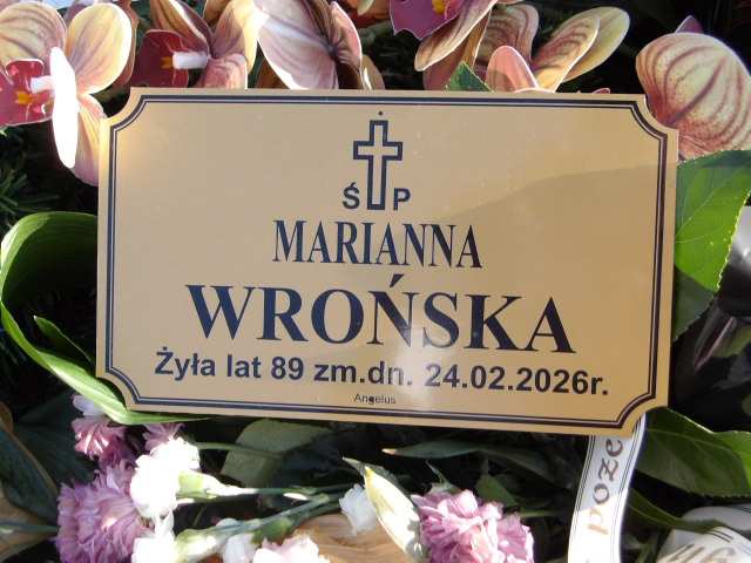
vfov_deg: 27.5
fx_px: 1150
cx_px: 376
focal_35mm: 53
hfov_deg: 36.2
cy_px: 282
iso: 100
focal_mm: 9.4
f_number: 4.2
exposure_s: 1/171
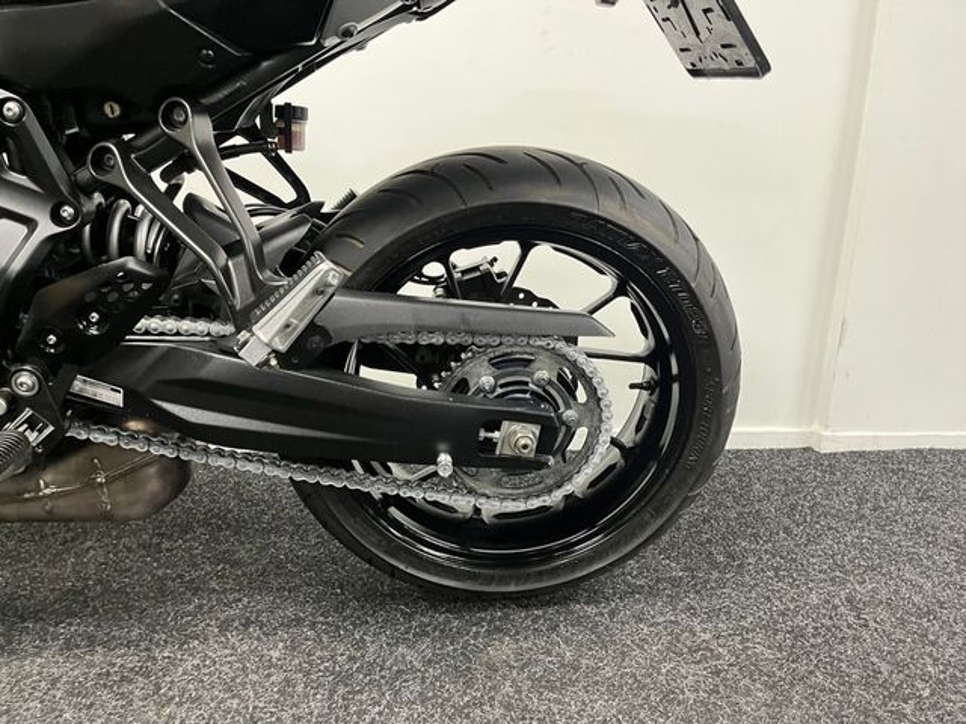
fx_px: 726
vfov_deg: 53.1
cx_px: 483
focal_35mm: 26
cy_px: 362
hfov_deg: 67.3
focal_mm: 5.1
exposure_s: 1/50
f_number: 1.6
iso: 320
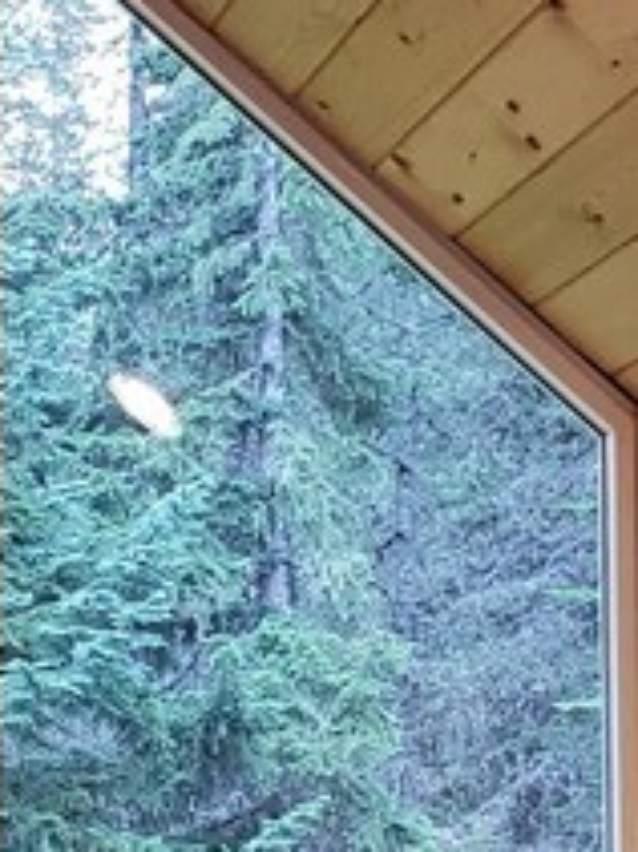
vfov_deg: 15.6
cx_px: 162
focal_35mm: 126
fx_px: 3100
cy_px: 674
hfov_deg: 11.7
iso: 250
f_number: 2.4
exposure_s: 1/30
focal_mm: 4.3
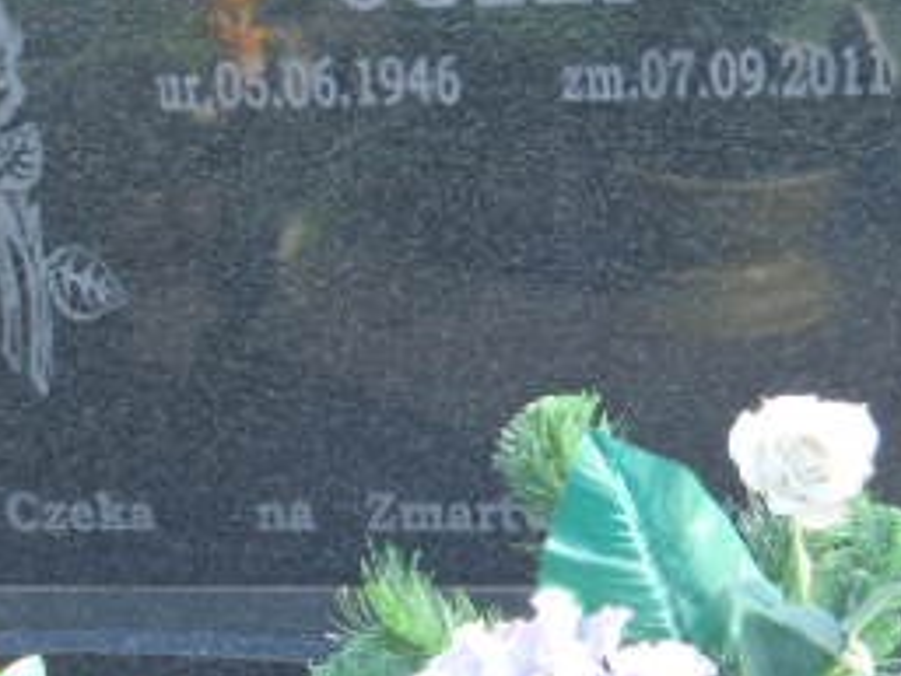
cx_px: 358
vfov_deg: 12.2
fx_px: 3177
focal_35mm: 122
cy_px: 319
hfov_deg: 16.1
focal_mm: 8.89
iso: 64
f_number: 4.4
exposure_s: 1/80
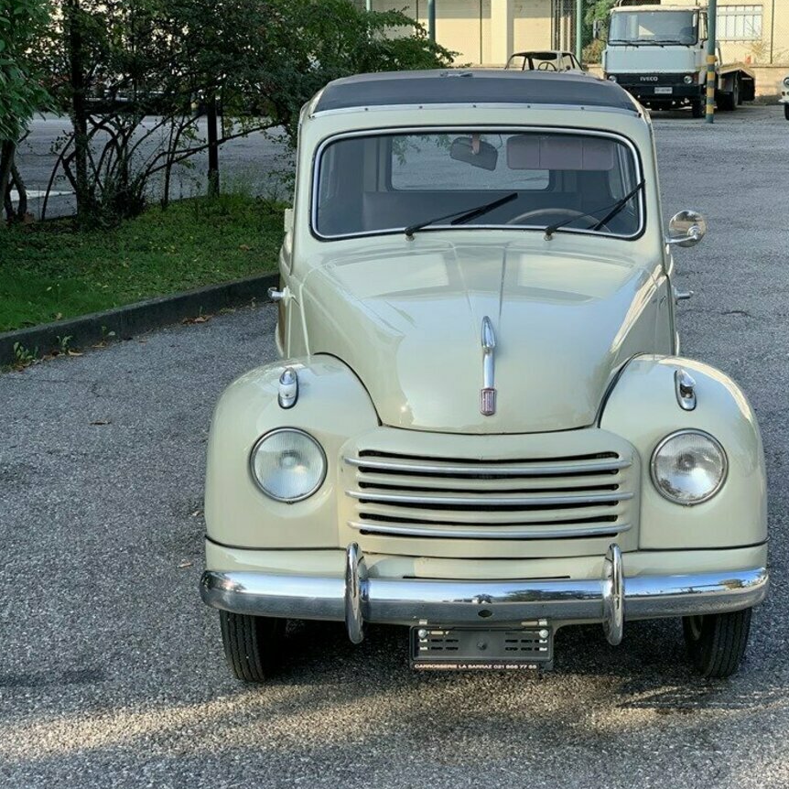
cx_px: 476
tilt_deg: -11.5
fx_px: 1650
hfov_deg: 26.8
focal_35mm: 64
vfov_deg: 26.9
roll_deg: +0.0
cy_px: 391
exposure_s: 1/300
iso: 16
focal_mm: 6
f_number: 2.4
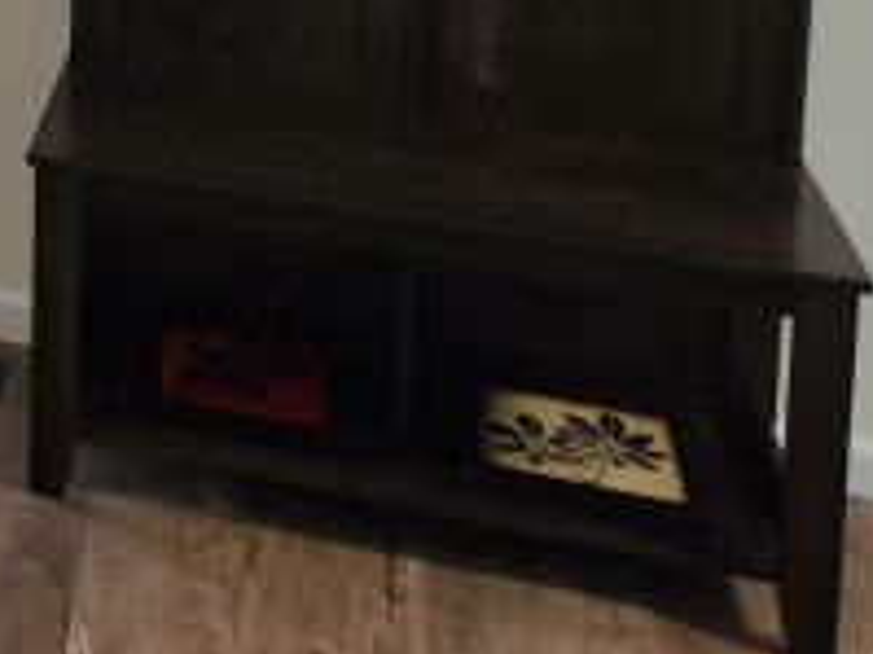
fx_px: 1941
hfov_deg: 21.0
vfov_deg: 16.9
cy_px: -386
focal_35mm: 77
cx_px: -480
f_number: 1.8
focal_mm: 5.4
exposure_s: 1/120
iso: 320
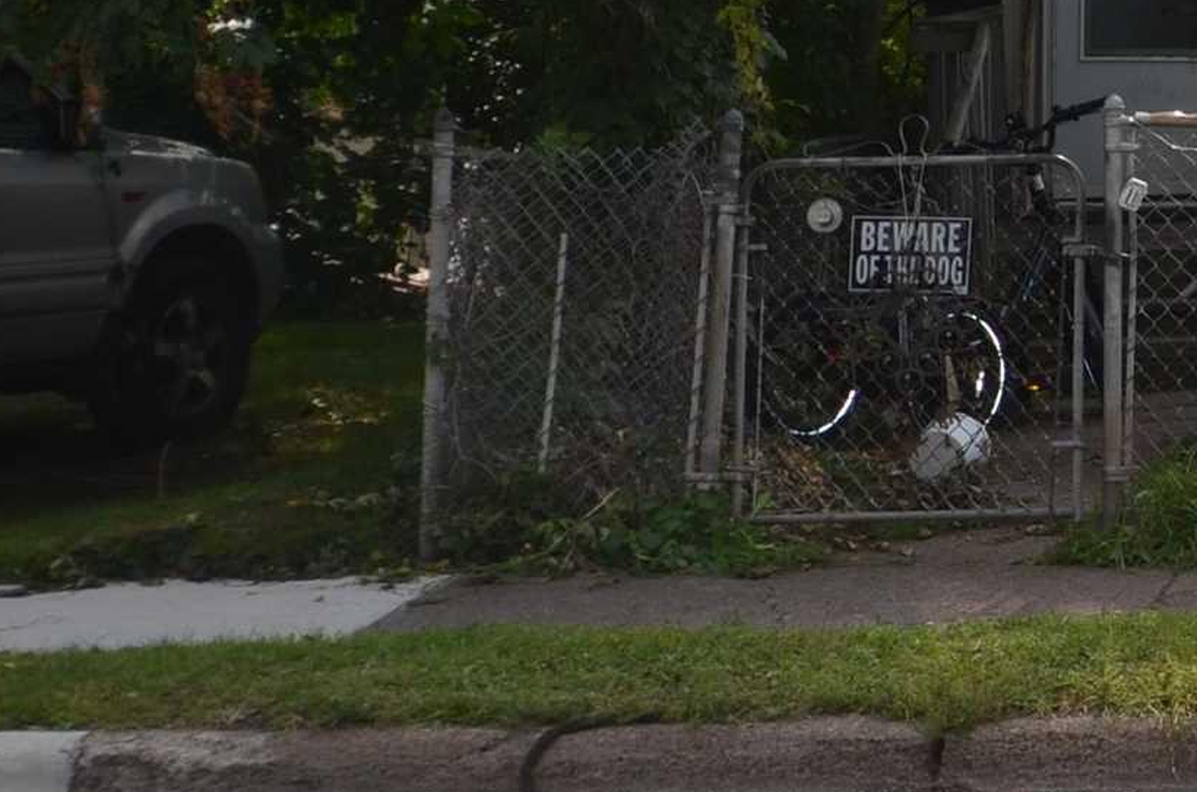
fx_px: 4478
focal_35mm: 135
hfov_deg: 13.6
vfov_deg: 9.9
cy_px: -228
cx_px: 2179
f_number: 7.1
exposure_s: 1/250
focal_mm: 24
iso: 100
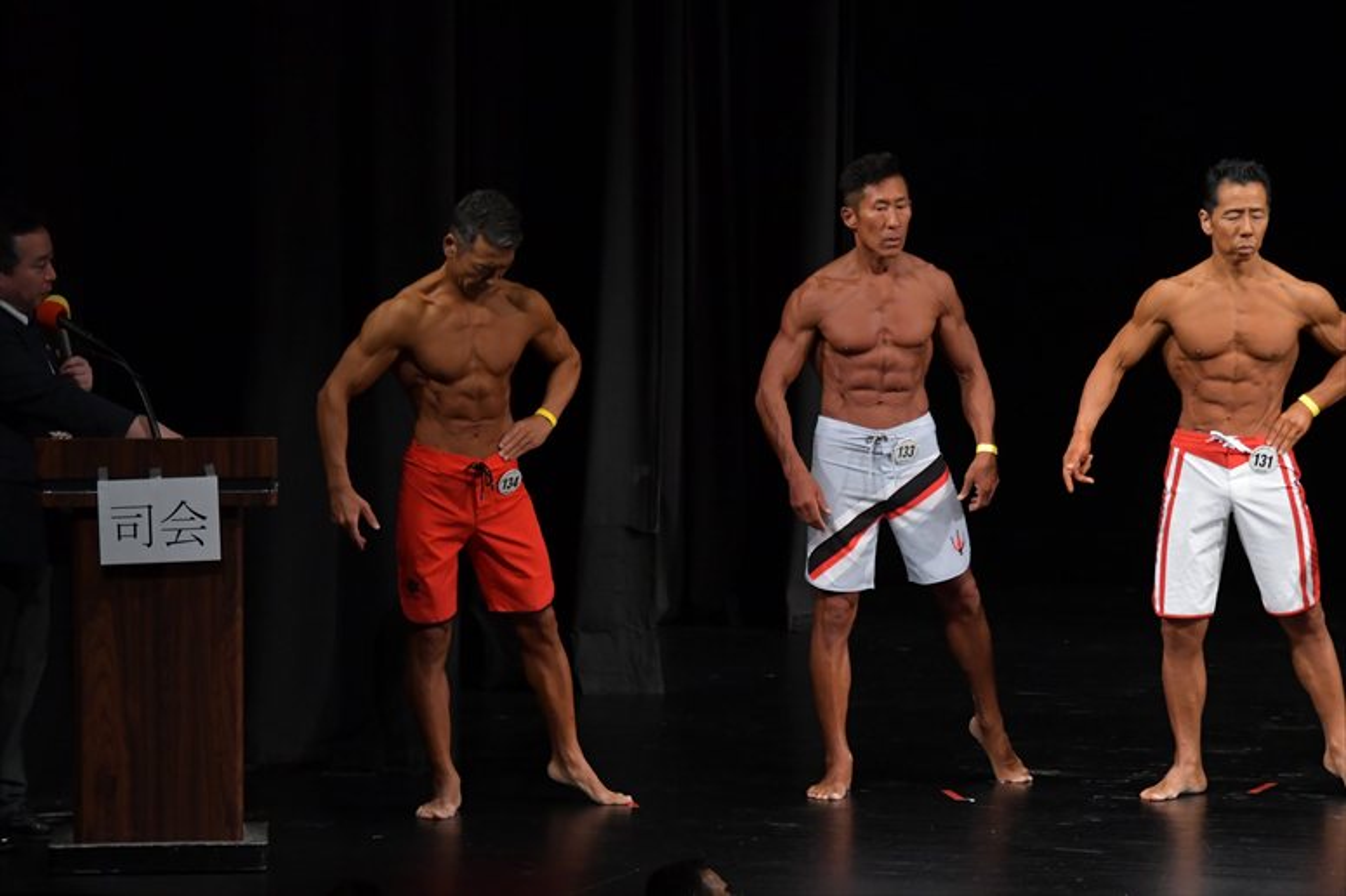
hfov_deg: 8.6
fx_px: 8969
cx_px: 673
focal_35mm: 240
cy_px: 448
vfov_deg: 5.7
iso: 3200
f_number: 5.6
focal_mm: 160
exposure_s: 1/400
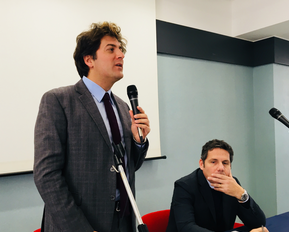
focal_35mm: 35
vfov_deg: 42.1
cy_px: 132
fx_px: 299
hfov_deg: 51.3
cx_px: 119
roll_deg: +1.4
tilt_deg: -0.9
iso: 80
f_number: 2.2
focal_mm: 4.15
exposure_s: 1/33
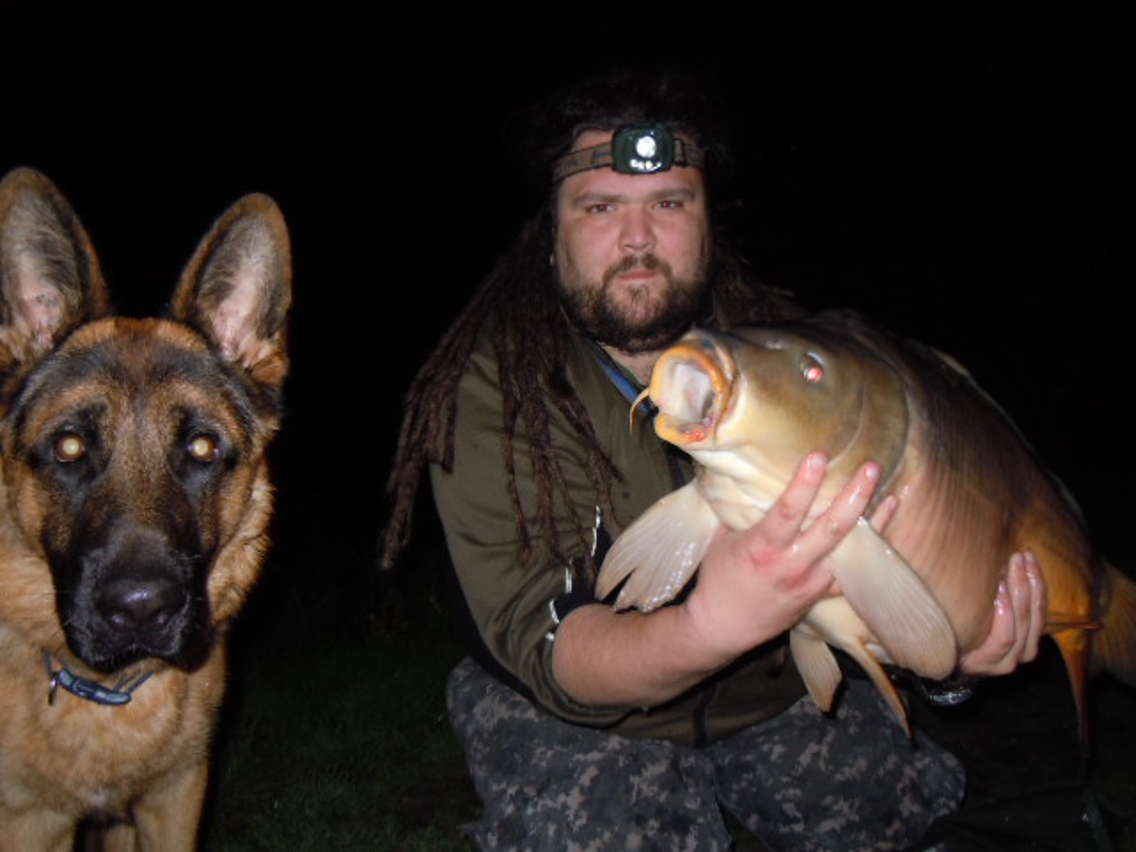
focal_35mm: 30
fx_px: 985
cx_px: 568
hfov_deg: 60.0
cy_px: 426
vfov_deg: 46.8
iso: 200
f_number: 3.5
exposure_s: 1/30
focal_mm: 5.4
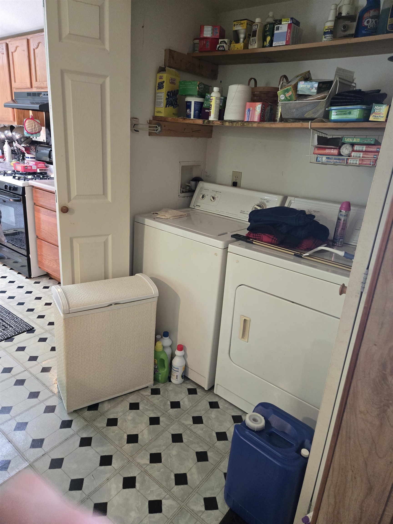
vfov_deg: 73.9
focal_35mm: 23
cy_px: 262
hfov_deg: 58.9
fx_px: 348
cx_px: 196
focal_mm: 5.4
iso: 1000
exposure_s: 1/120
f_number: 1.8
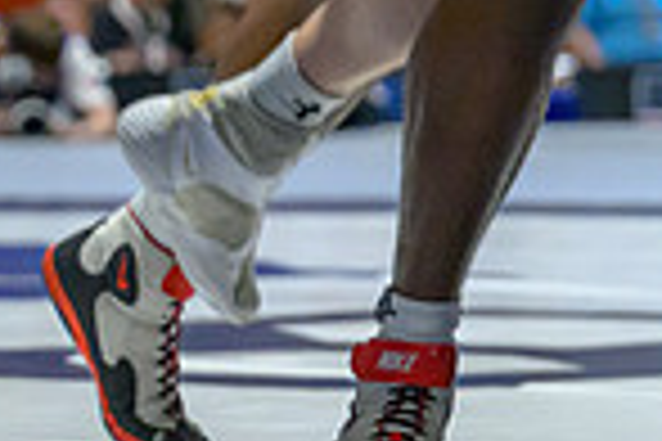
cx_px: 1001
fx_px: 7208
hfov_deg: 5.2
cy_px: -265
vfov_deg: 3.5
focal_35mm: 392
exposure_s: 1/640
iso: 5600
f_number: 2.8
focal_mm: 76
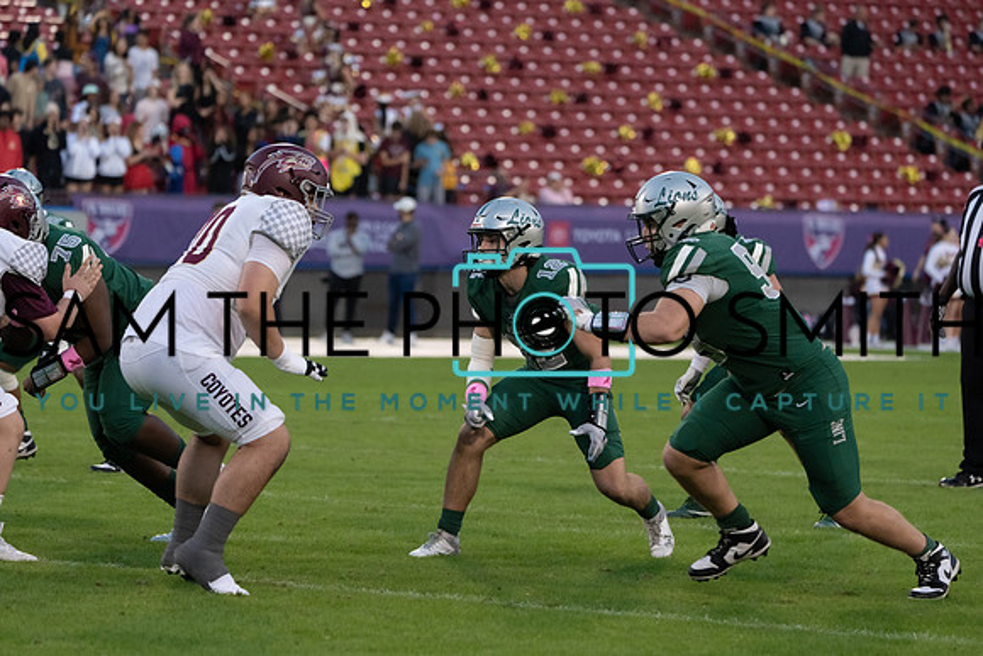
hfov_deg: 8.9
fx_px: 6336
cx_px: 492
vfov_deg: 5.9
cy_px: 328
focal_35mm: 232
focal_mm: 232
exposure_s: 1/1250
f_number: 5.6
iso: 4000
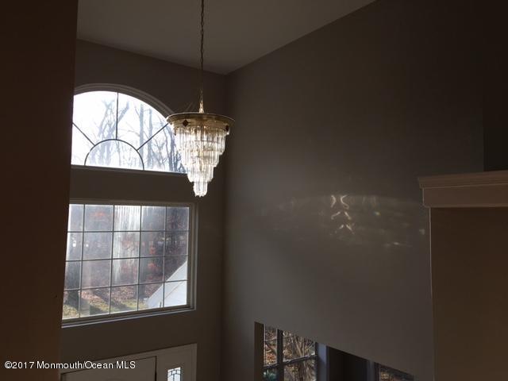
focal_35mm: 29
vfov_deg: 48.2
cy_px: 190
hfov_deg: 61.7
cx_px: 254
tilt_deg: +5.5
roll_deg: -1.4
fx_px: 426
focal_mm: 4.15
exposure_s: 1/320
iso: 25
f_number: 2.2
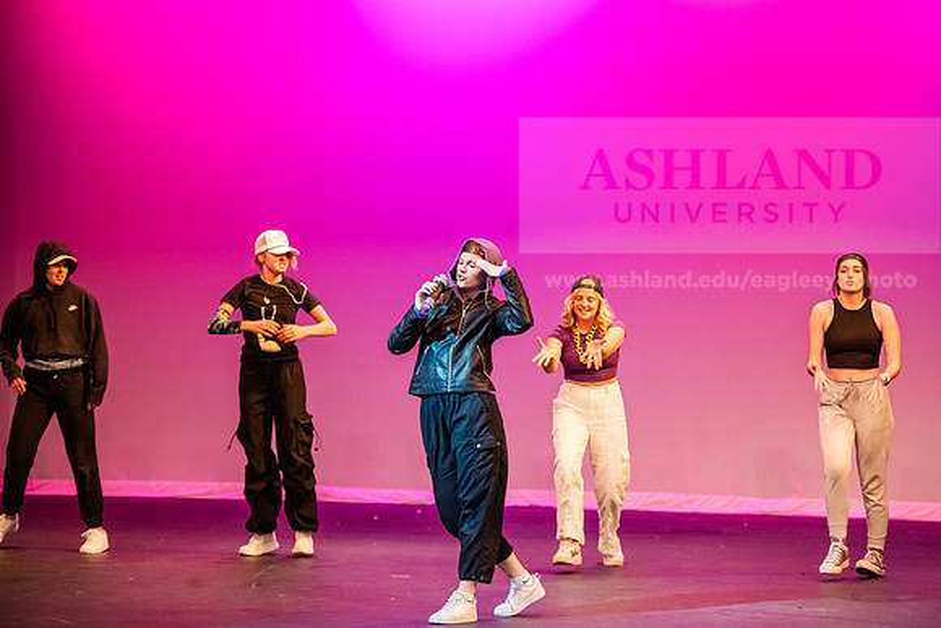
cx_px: 470
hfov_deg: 17.1
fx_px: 3137
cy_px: 314
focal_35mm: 120
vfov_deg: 11.4
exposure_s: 1/250
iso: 4000
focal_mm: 120
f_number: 3.2
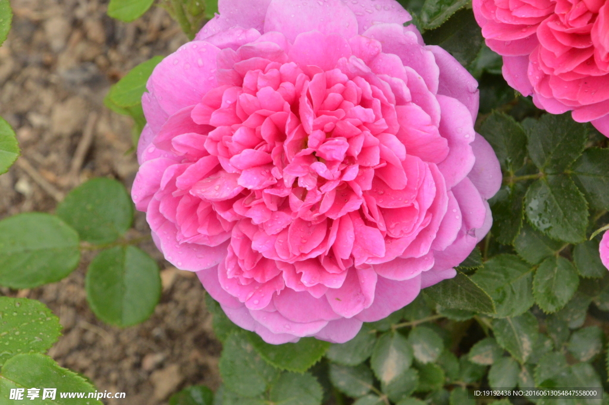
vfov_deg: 5.9
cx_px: 304
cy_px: 202
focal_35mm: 232
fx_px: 3930
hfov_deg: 8.9
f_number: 18
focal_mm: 155
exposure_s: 1/250
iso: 1600
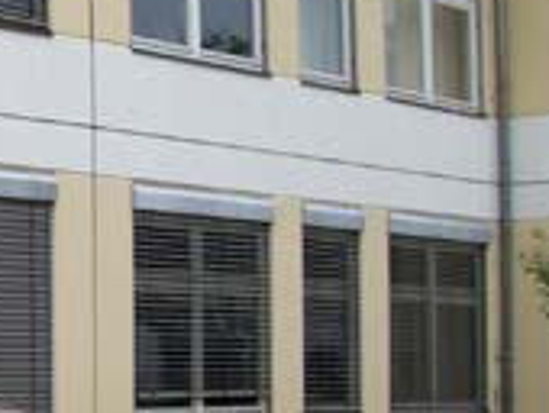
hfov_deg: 14.9
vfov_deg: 12.0
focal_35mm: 123
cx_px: -271
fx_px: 1954
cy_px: 308
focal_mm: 6.2
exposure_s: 1/200
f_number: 2.7
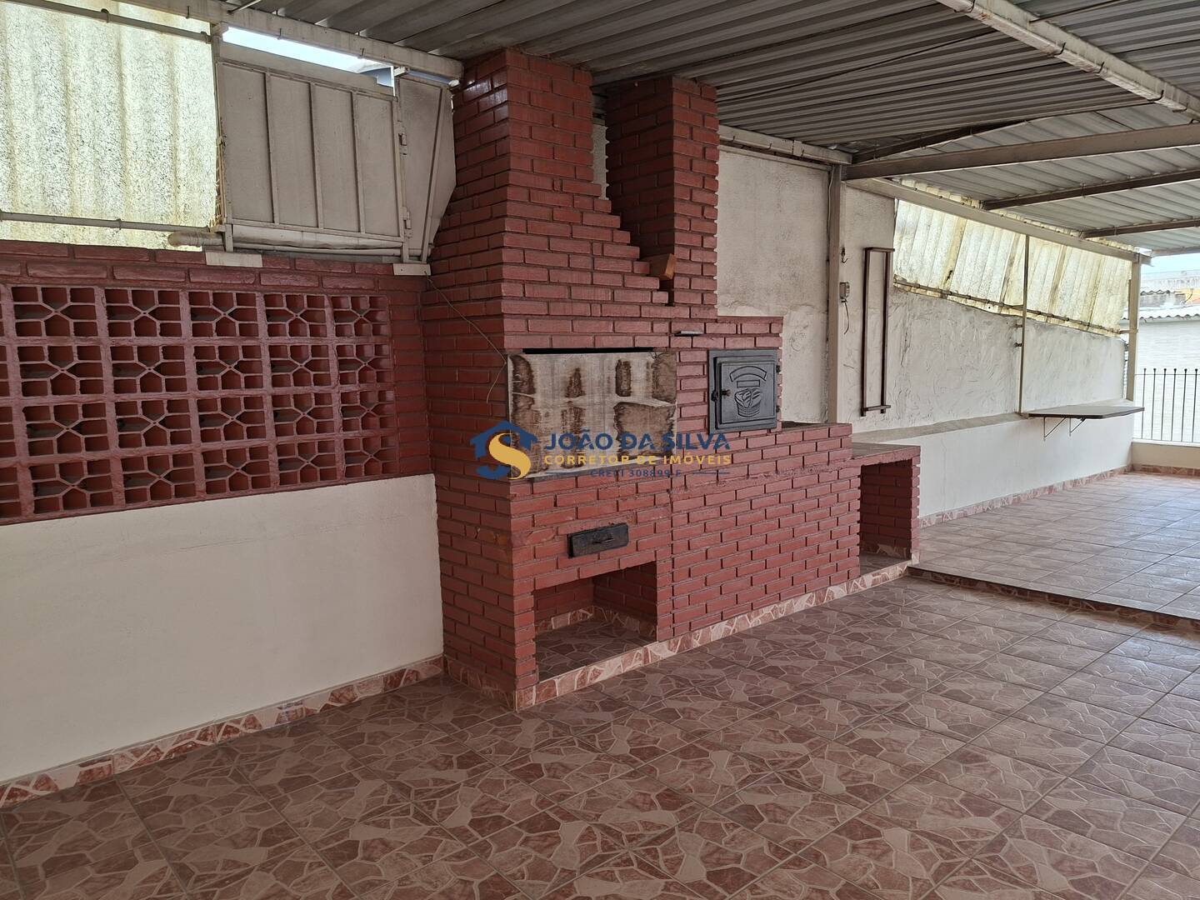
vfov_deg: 58.9
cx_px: 600
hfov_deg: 73.9
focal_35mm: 23
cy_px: 450
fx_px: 797
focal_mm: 5.54
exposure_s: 1/179
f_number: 1.8
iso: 50
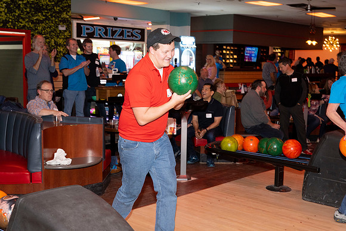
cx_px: 173
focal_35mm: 46
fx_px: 442
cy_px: 116
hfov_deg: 42.7
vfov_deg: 29.3
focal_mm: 46
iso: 2000
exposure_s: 1/100
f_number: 5.6
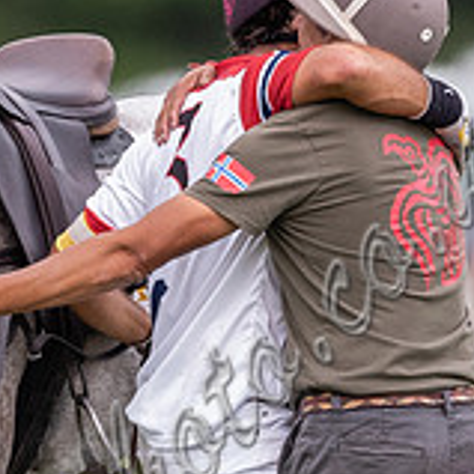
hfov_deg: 0.7
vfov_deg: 0.7
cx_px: 278
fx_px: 40279
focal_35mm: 2600
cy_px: 370
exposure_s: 1/2000
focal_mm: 500
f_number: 4
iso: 800
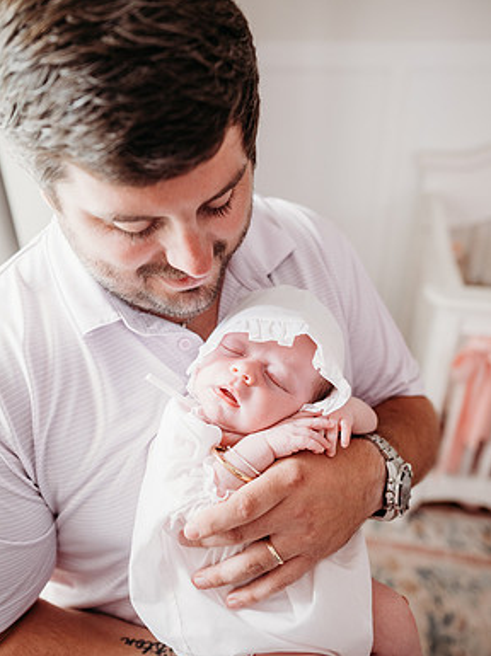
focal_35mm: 27
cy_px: 320
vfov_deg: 65.4
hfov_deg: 51.3
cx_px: 239
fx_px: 511
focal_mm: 24
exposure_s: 1/200
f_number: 2.8
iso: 1250
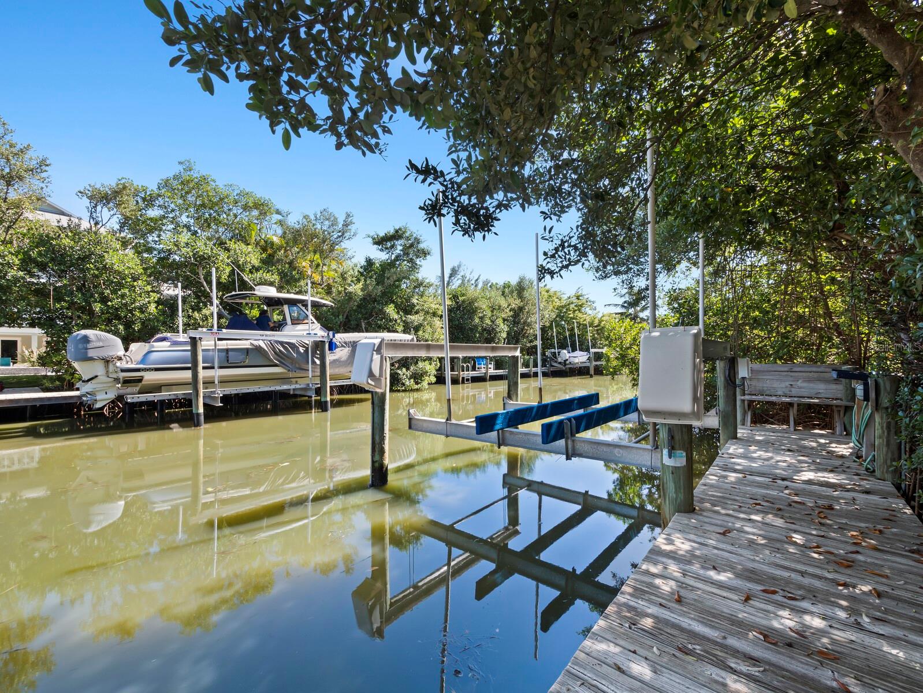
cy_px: 346
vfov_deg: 85.7
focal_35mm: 14
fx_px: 373
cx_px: 462
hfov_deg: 102.0
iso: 400
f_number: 7.1
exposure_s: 1/100
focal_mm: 7
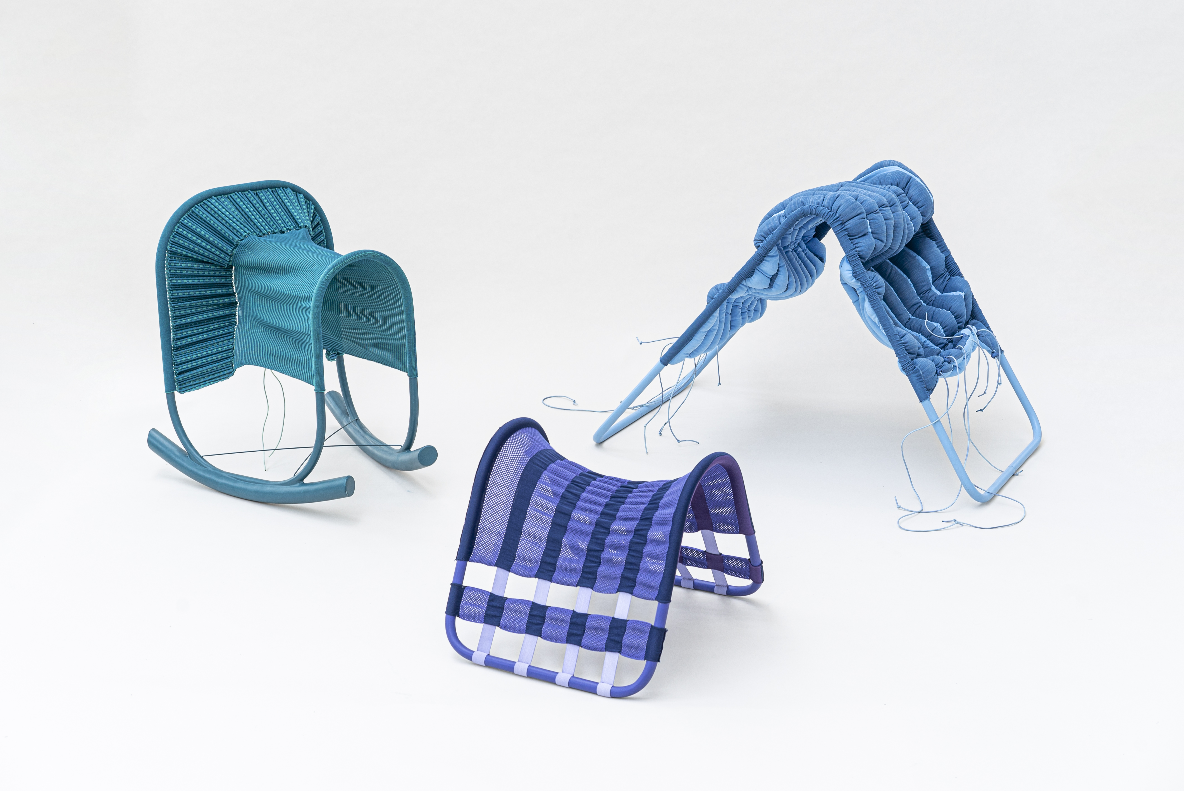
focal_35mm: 55
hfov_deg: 36.2
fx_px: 1810
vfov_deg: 24.6
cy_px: 396
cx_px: 592
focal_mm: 55
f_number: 7.1
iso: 200
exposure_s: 1/20
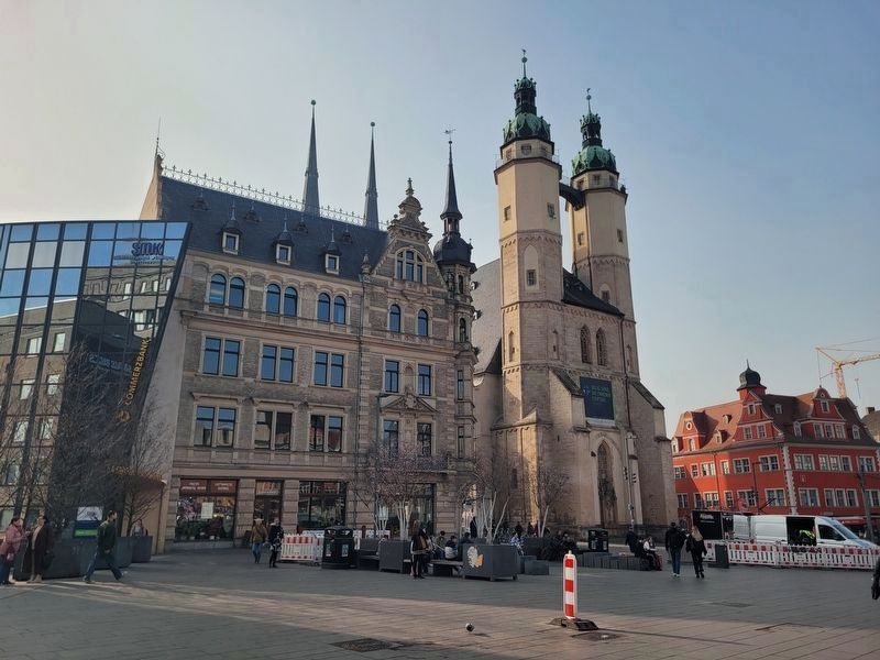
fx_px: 661
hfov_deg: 67.3
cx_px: 440
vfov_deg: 53.1
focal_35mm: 26
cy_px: 330
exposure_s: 1/2327
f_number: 1.8
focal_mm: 5.4
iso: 40
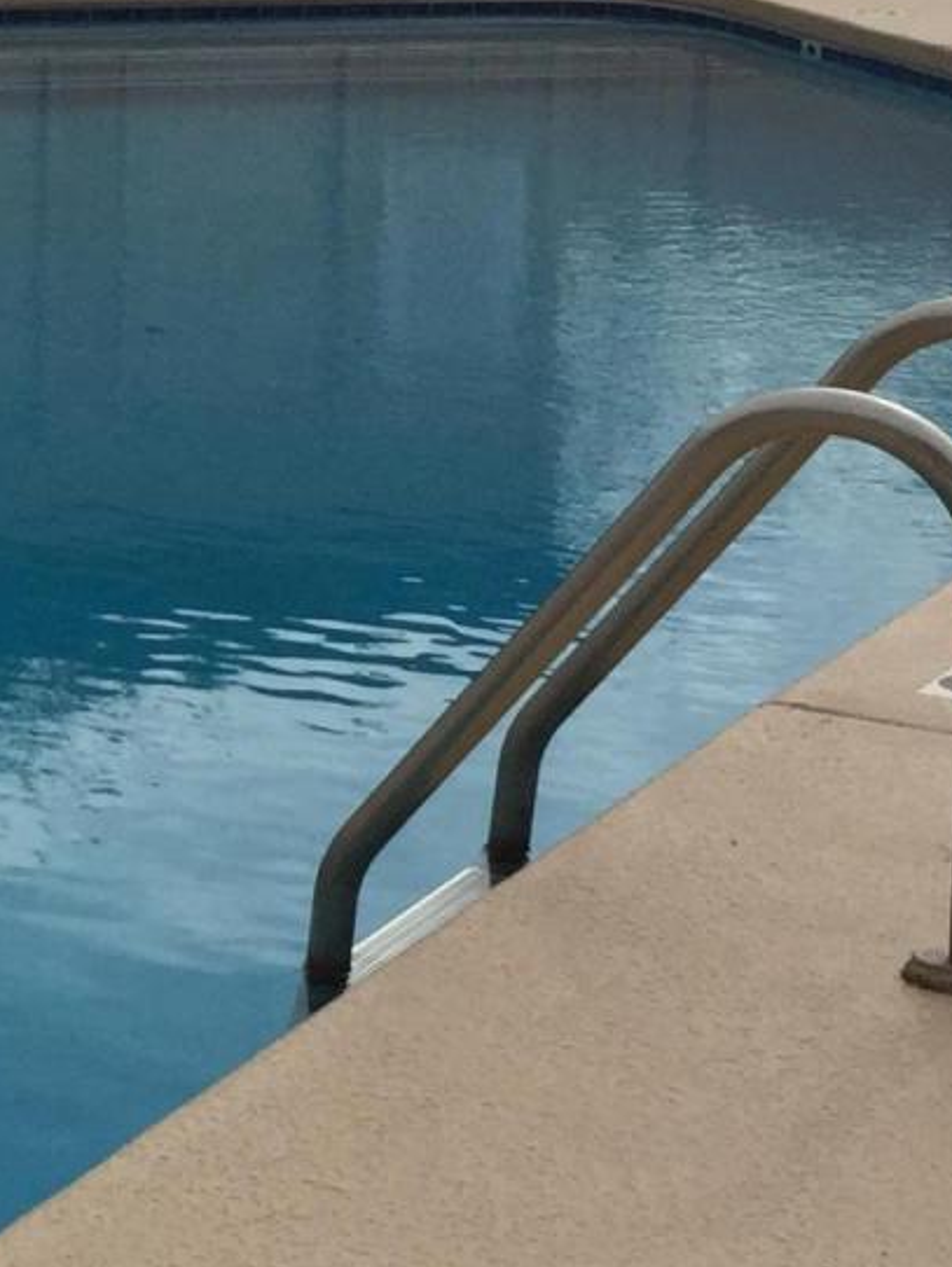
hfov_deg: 13.0
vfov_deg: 18.2
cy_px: 245
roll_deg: -0.1
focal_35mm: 107
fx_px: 3920
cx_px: -552
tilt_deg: -8.4
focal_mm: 4.15
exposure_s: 1/5650
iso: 32
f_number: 2.2
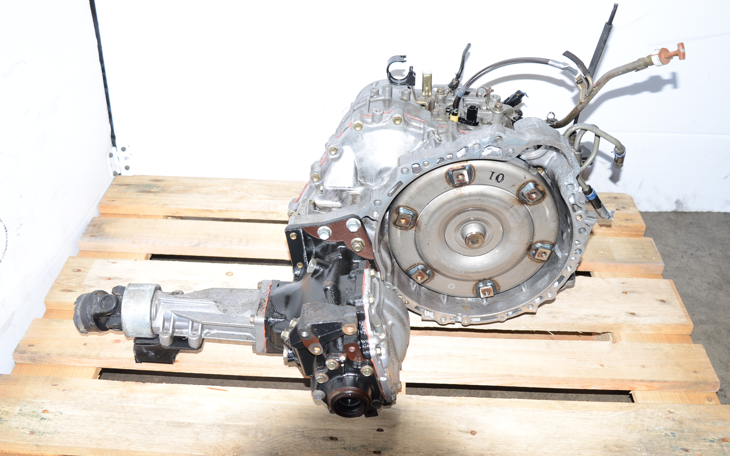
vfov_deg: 34.4
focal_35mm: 37
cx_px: 362
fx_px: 736
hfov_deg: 52.7
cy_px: 222
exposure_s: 1/100
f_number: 3.5
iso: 100
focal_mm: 24
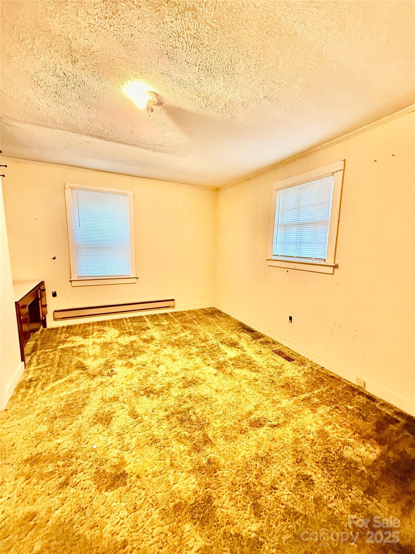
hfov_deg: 85.7
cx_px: 208
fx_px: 224
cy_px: 277
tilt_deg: -7.6
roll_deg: -1.3
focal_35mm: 14
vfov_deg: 102.1
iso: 800
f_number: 2.2
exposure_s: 1/60
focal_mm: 2.22
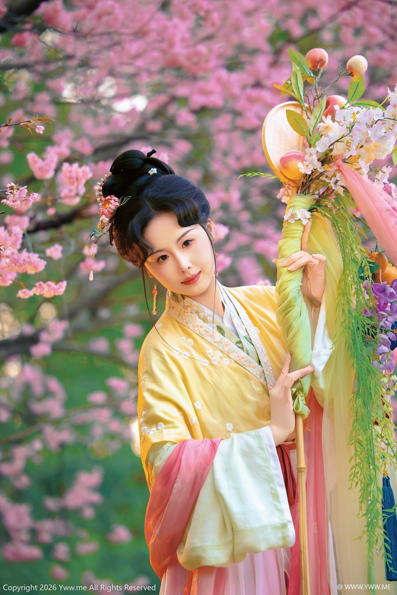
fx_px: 2100
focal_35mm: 127
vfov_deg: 16.1
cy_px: 298
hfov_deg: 10.8
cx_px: 198
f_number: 2.8
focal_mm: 128
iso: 200
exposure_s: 1/160
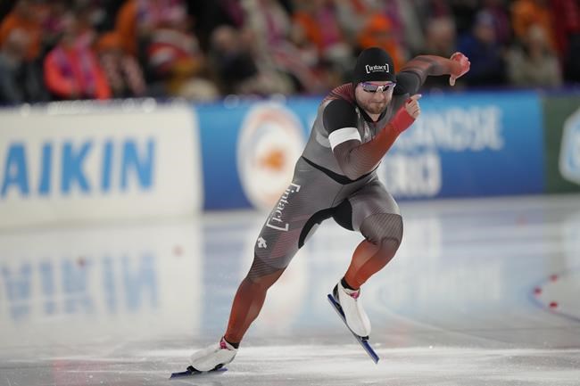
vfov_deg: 3.4
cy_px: 193
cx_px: 290
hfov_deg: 5.2
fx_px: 6442
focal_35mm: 400
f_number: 2.8
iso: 3200
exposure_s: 1/1600
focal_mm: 400
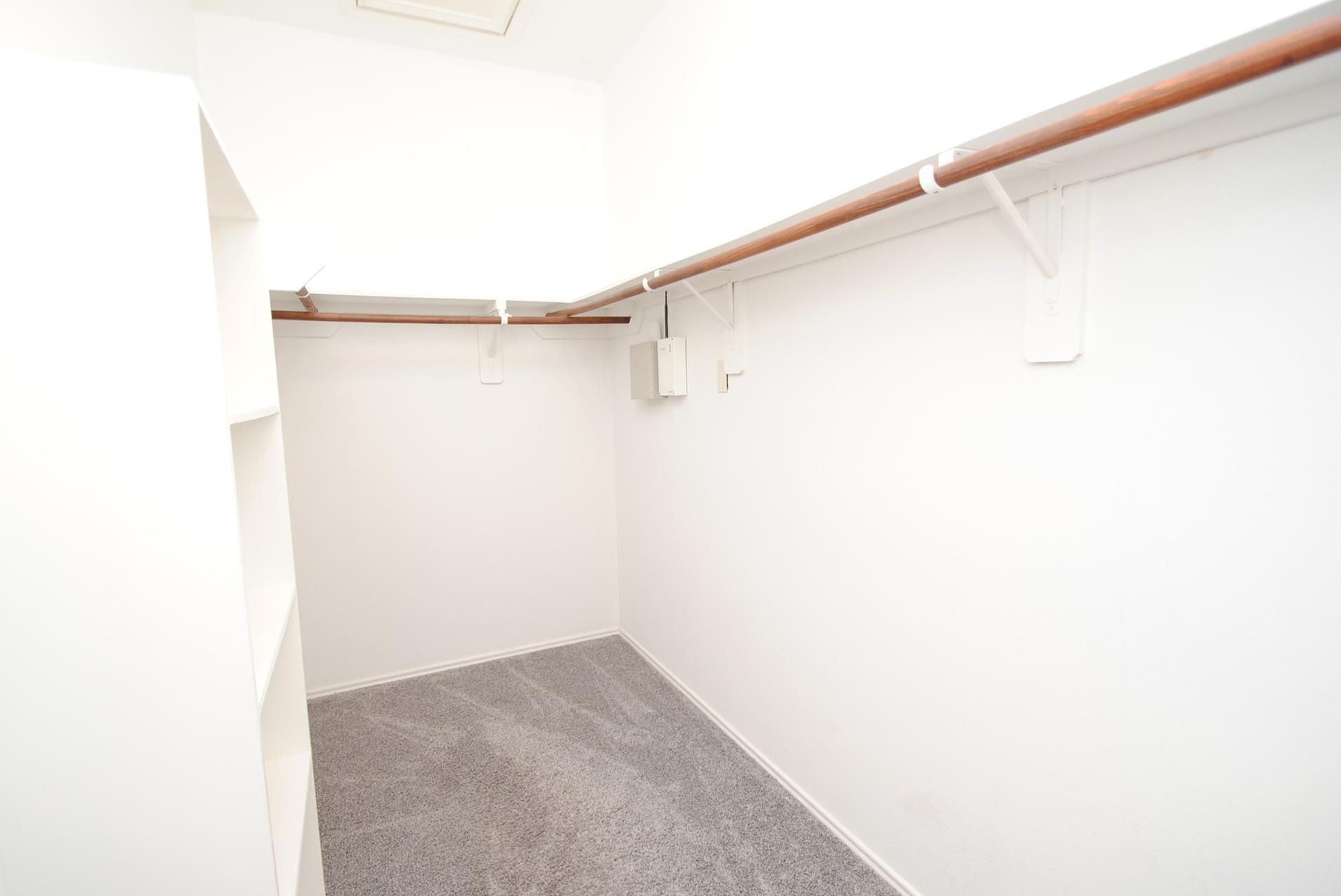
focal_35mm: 16
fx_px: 597
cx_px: 638
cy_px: 449
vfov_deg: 73.9
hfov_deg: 96.6
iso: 200
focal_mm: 10
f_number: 4
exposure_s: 1/60
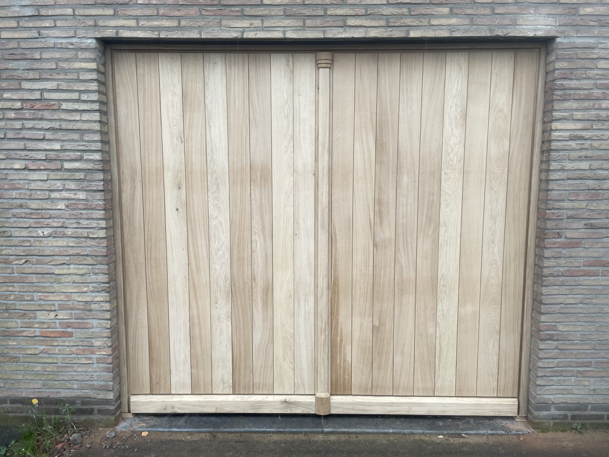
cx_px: 304
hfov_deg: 67.3
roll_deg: +0.5
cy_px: 228
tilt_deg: -7.1
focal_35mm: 26
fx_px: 457
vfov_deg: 53.1
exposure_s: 1/125
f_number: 1.6
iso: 32
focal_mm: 4.2
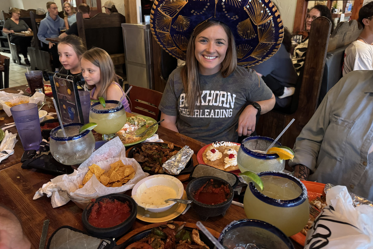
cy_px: 112
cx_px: 186
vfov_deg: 51.2
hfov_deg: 71.5
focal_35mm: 25
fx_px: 259
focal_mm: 6.8
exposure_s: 1/30
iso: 800
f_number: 1.8
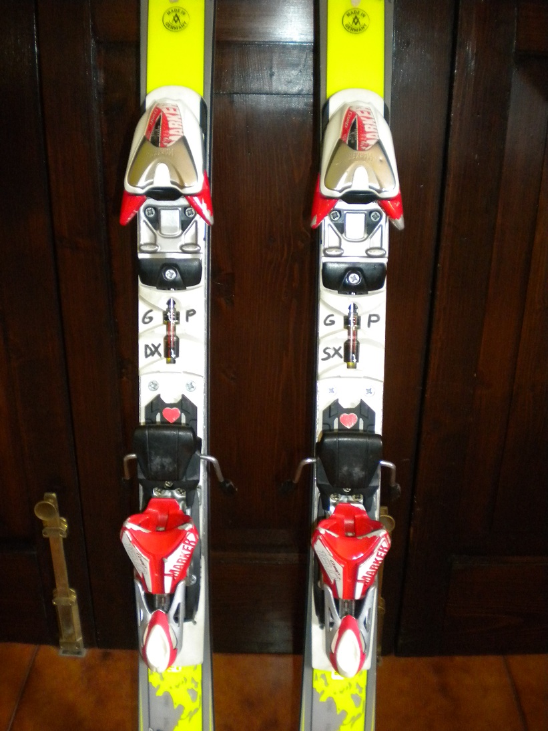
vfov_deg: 52.6
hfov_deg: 40.7
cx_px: 274
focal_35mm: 35
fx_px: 739
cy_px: 366
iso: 400
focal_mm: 6.3
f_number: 3.1
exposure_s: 1/30
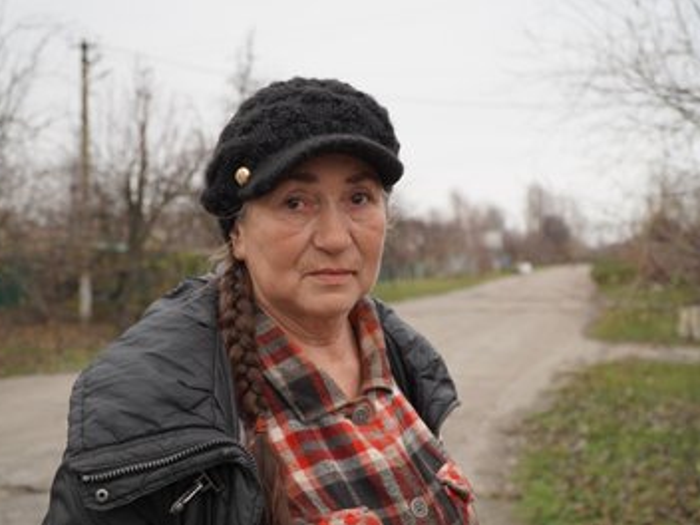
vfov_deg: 30.5
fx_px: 961
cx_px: 336
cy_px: 263
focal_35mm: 48
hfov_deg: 40.0
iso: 200
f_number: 4
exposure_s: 1/160
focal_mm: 29
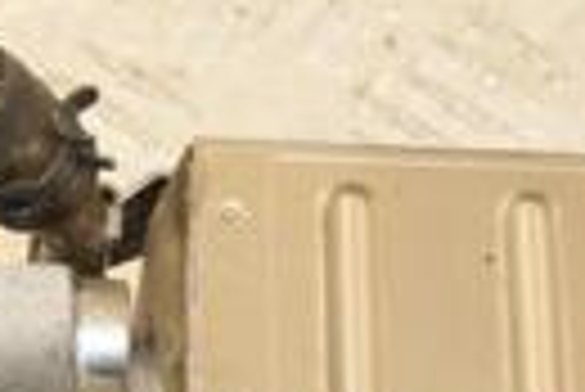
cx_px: 562
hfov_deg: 8.4
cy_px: 279
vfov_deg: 5.7
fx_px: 3942
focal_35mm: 242
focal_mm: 35
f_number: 7.1
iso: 800
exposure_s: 1/200
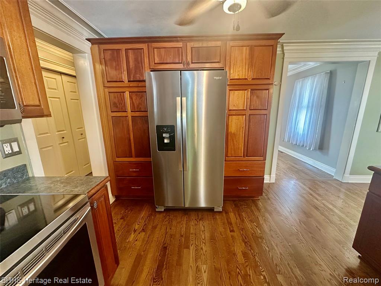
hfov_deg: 102.1
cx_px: 190
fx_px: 154
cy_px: 143
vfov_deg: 85.7
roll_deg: +1.1
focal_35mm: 14
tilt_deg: -12.9
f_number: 2.2
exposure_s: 1/60
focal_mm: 2.22
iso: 800
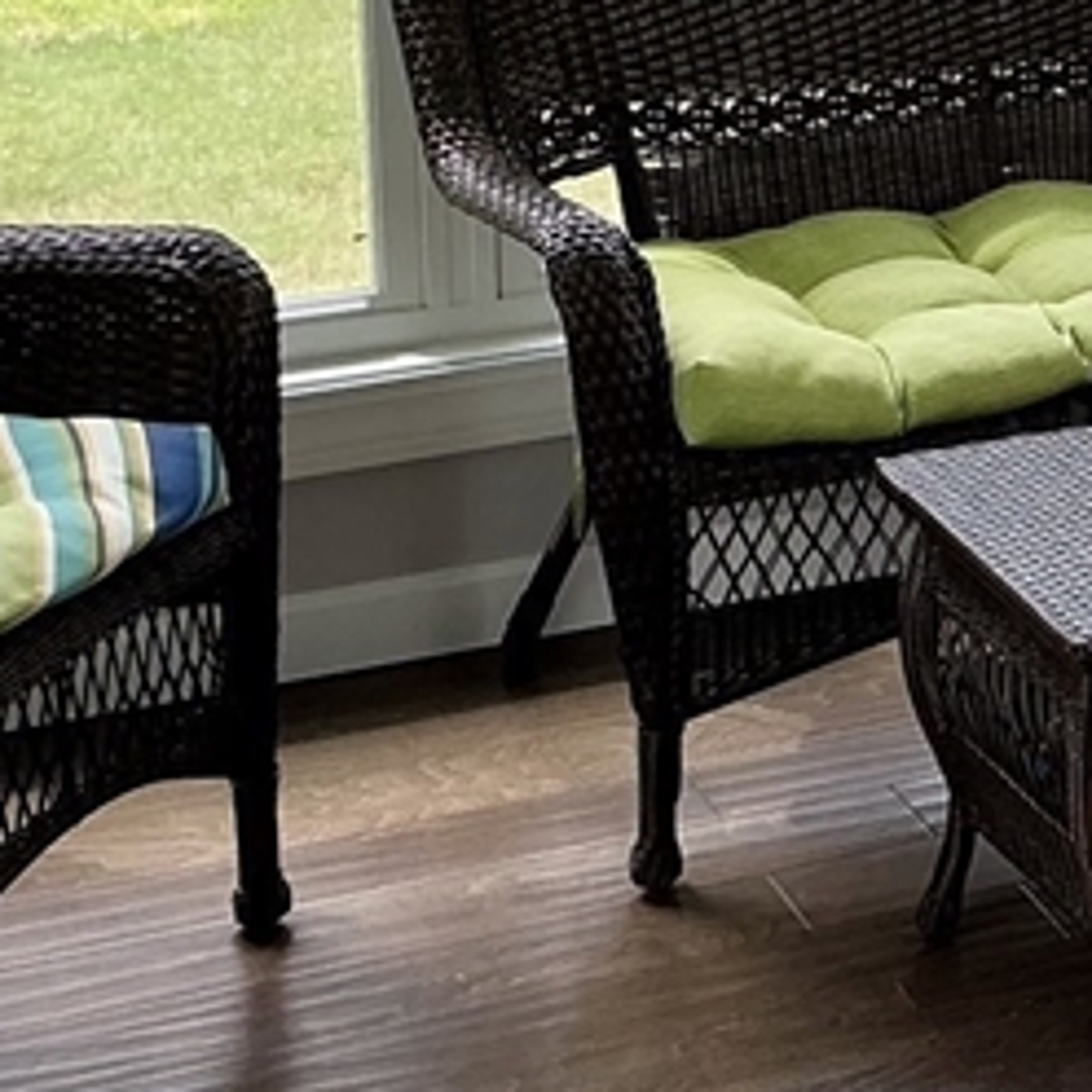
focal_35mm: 106
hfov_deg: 15.5
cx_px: 1484
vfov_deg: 16.1
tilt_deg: -13.1
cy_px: 40
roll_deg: -1.0
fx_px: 3783
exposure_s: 1/126
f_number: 1.8
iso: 16
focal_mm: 3
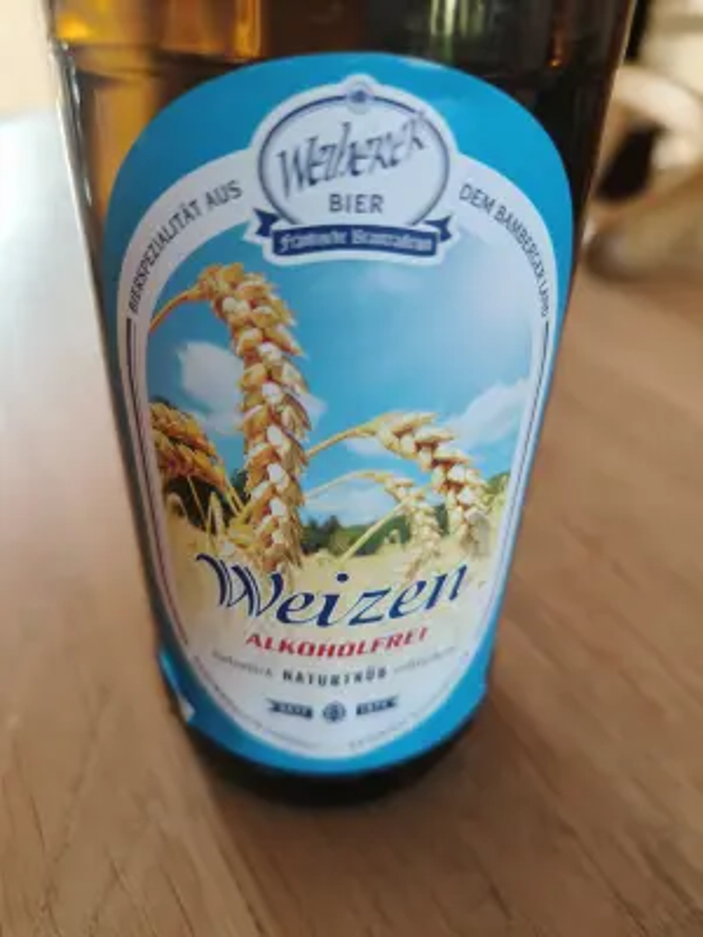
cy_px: 468
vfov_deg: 71.6
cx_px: 352
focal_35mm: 24
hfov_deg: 56.8
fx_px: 650
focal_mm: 5.59
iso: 160
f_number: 2.8
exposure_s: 1/100
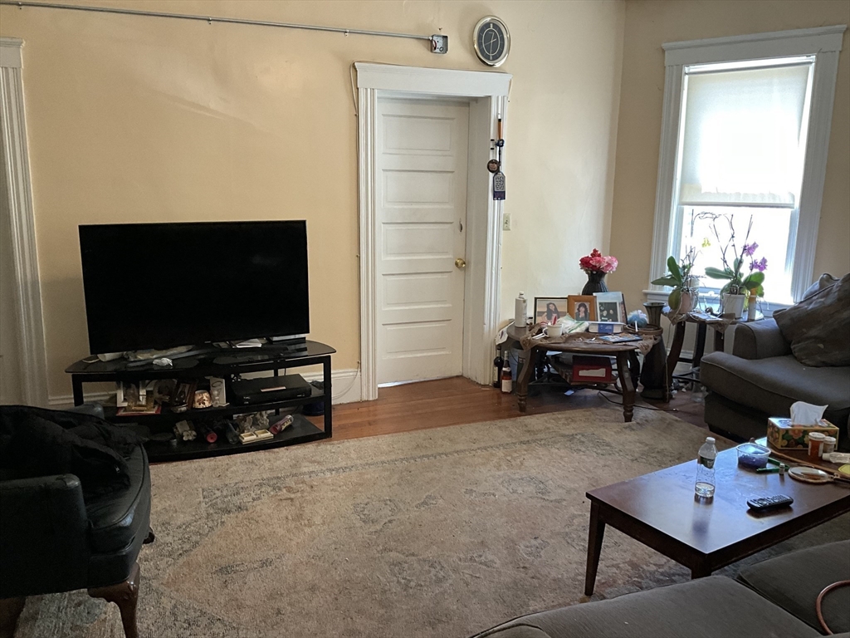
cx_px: 425
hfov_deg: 61.7
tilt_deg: -10.8
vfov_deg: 48.2
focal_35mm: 29
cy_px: 319
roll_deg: -1.1
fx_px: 712
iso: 125
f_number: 1.8
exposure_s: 1/60
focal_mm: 3
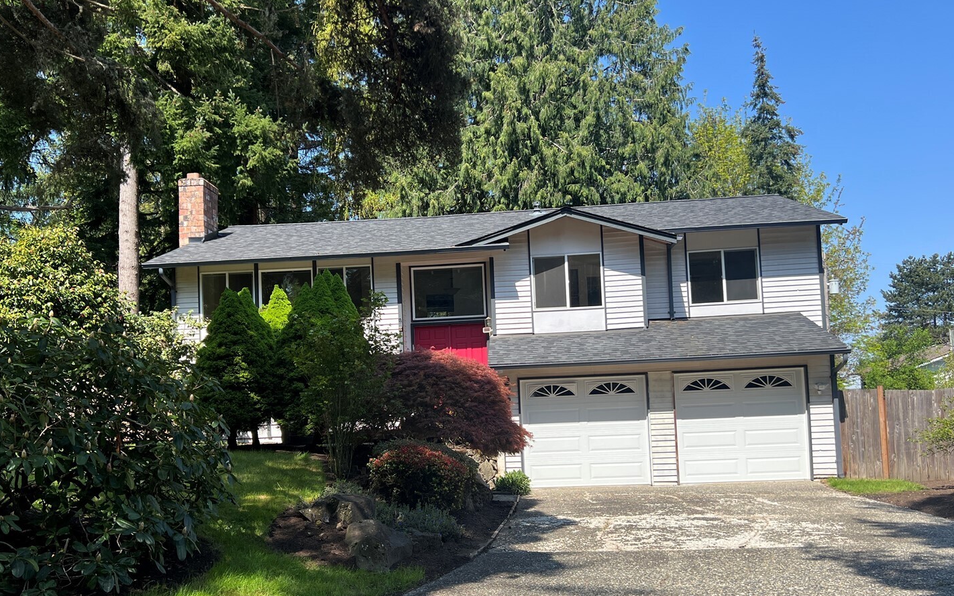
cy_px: 359
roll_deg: +2.4
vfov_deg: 40.4
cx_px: 476
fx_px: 806
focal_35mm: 31
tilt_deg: +4.3
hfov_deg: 61.2
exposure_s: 1/2299
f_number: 1.5
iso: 50
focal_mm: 5.7
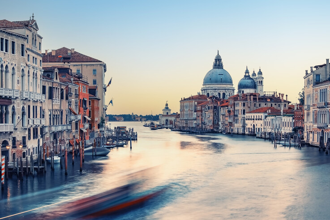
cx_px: 164
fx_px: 523
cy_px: 110
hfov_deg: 35.0
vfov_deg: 23.8
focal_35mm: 57
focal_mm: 56
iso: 64
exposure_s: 4
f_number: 8
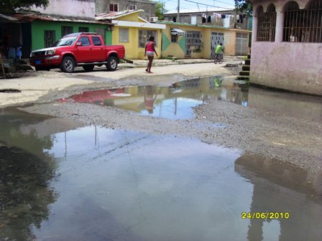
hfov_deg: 51.4
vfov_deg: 39.7
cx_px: 161
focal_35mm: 36
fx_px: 335
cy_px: 120
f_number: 5.5
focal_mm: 6
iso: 80
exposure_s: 1/350
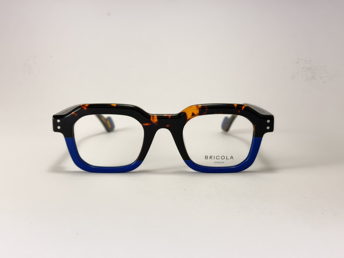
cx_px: 172
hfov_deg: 39.7
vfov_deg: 30.3
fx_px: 477
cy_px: 129
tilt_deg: -9.1
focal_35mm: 48
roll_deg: -0.6
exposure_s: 1/100
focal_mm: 6.76
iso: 50
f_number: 1.78
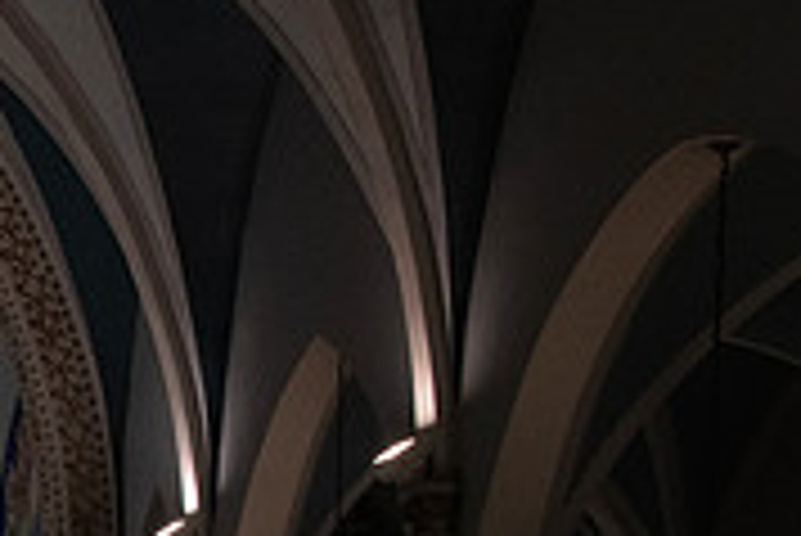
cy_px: 840
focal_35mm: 124
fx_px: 2761
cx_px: -459
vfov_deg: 10.6
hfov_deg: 15.1
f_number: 16
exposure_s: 1/100
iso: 4000
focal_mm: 38
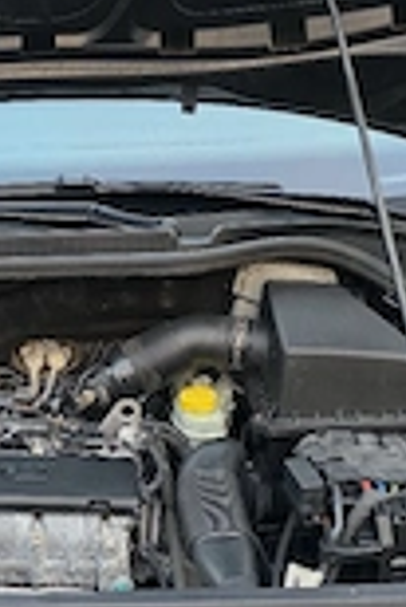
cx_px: 39
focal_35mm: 62
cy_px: 410
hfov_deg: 21.5
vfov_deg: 32.1
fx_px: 1046
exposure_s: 1/101
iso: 320
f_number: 1.7
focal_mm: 6.3
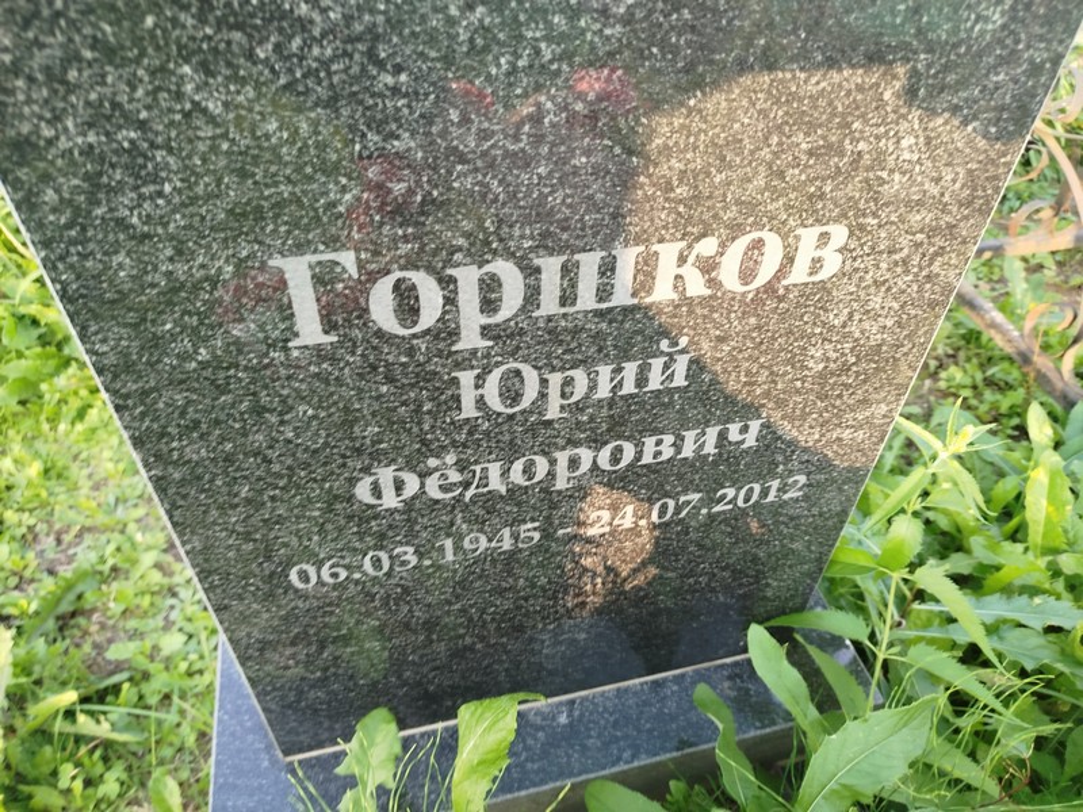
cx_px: 542
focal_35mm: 24
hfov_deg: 71.6
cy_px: 406
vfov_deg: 56.8
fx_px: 751
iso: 64
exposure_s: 1/50
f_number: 1.7
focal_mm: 5.31
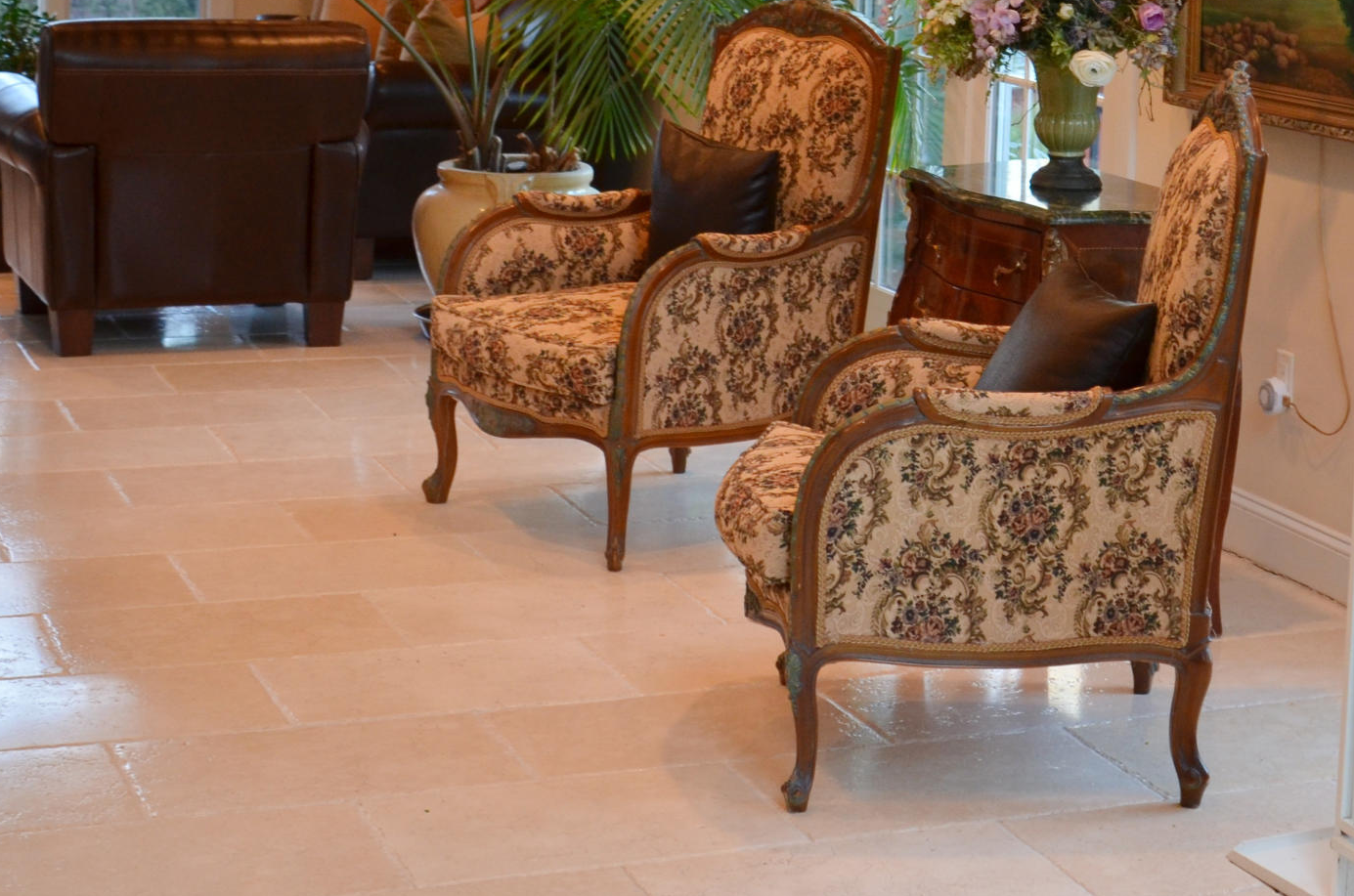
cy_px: 120
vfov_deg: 17.2
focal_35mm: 78
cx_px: 1179
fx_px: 2927
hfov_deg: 25.4
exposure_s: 1/60
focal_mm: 24
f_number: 4
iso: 400
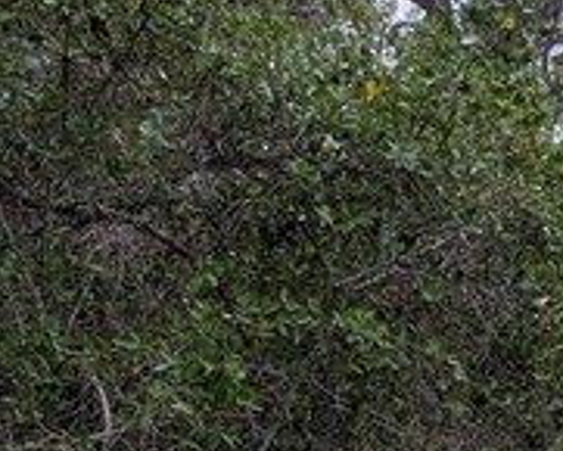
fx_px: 1100
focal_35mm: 66
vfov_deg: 22.4
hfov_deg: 27.4
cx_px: 530
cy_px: 437
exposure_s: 1/126
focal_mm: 2.02
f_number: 1.7
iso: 59
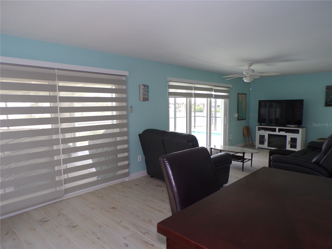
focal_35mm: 24
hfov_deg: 71.6
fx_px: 230
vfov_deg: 56.8
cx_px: 166
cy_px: 124
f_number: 3
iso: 80
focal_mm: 4.3
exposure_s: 1/50
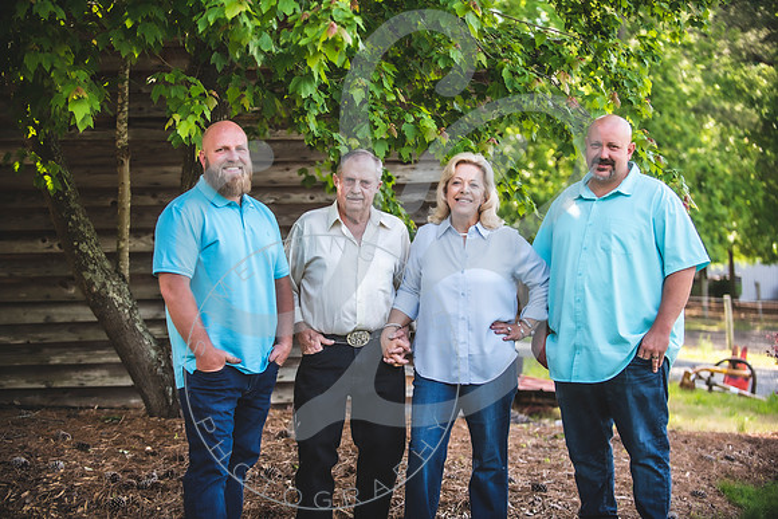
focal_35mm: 75
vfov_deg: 18.2
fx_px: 1621
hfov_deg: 27.0
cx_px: 389
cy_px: 260
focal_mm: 75
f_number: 2.8
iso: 250
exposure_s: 1/500
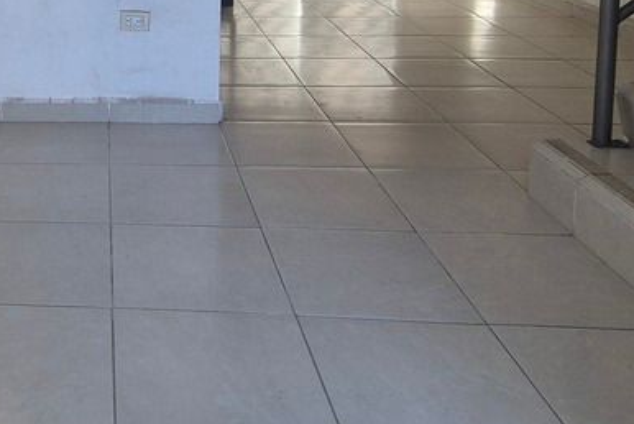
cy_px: -58
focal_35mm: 42
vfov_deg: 28.6
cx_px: 21
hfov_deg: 41.3
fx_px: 740
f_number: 2.2
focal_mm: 2.2
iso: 100
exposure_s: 1/120
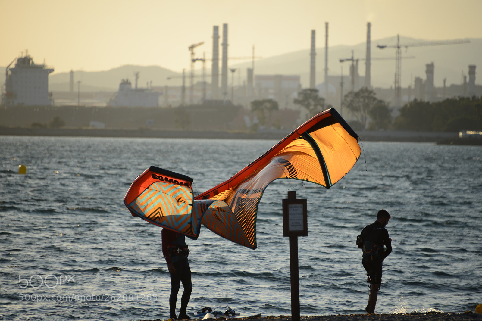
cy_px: 160
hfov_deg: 6.9
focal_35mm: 300
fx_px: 4016
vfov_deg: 4.6
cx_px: 241
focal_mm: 300
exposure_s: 1/800
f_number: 5.6
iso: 180
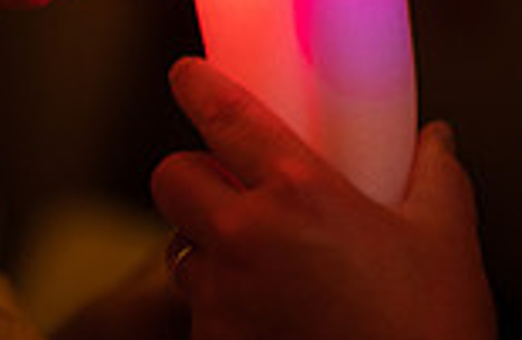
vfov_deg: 6.5
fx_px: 2937
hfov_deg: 10.1
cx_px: 389
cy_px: -228
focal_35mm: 204
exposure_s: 1/80
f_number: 1.6
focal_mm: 50
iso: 2000
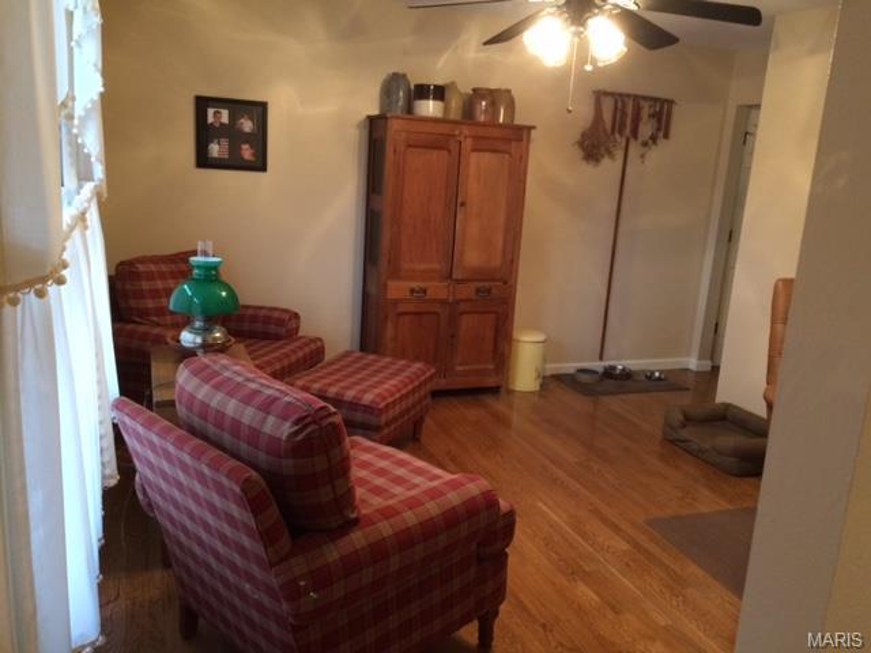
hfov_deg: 61.7
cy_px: 326
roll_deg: -2.2
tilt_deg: -13.0
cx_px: 436
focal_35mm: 29
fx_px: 730
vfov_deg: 48.2
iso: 320
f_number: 2.2
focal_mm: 4.15
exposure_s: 1/24
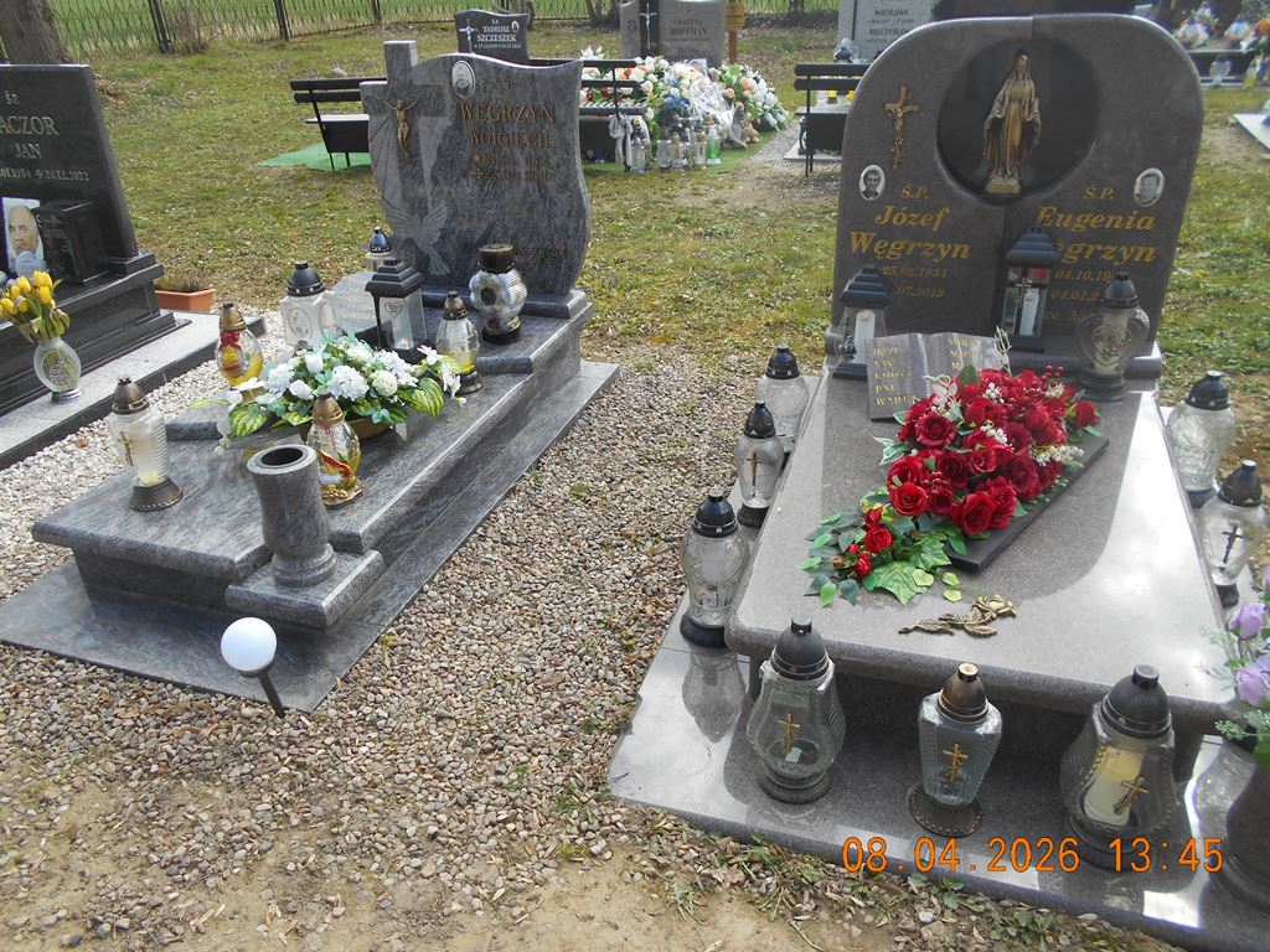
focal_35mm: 26
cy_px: 476
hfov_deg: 67.3
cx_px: 635
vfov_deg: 53.1
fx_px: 954
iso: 80
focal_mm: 4.6
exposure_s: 1/200
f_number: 3.2
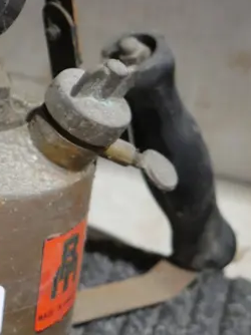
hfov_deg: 15.2
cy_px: 158
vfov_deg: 21.3
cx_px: -89
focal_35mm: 92
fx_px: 891
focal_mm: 15
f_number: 3.6
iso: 1000
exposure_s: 1/60
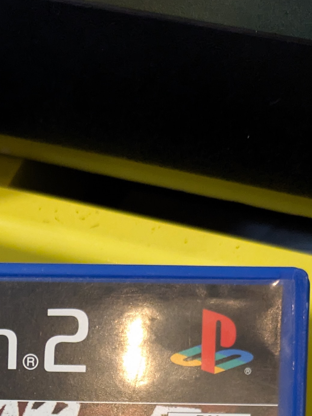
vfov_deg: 19.2
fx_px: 1009
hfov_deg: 16.9
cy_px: 685
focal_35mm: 84
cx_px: -47
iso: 451
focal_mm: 5.43
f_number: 1.89
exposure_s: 1/33.3
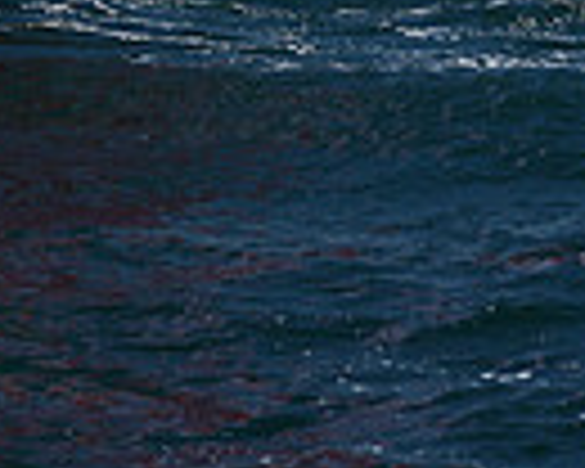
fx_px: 5090
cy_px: -824
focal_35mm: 294
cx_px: -241
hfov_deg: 6.5
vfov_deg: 5.0
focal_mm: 70
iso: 250
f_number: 7.1
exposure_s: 1/800
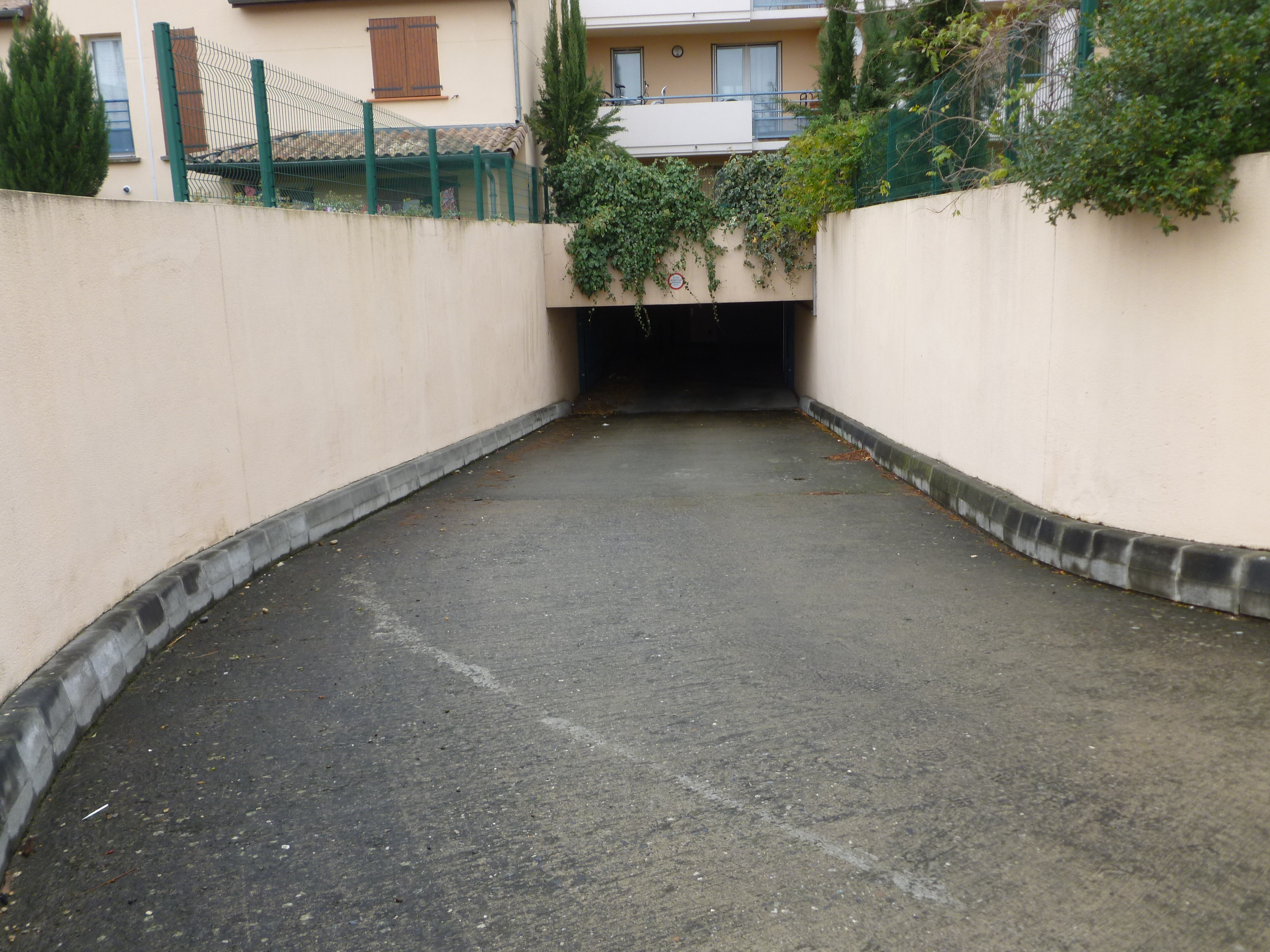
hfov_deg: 63.4
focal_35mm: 28
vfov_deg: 49.7
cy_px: 476
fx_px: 1027
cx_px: 635
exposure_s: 1/80
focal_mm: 5
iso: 100
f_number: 3.3
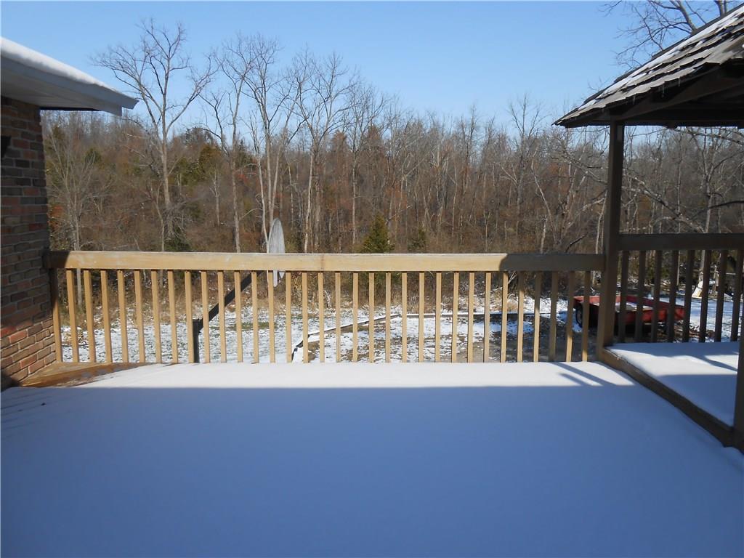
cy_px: 279
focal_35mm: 26
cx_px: 372
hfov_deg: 67.3
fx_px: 559
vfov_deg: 53.1
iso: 80
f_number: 3.5
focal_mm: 4.6
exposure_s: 1/1000
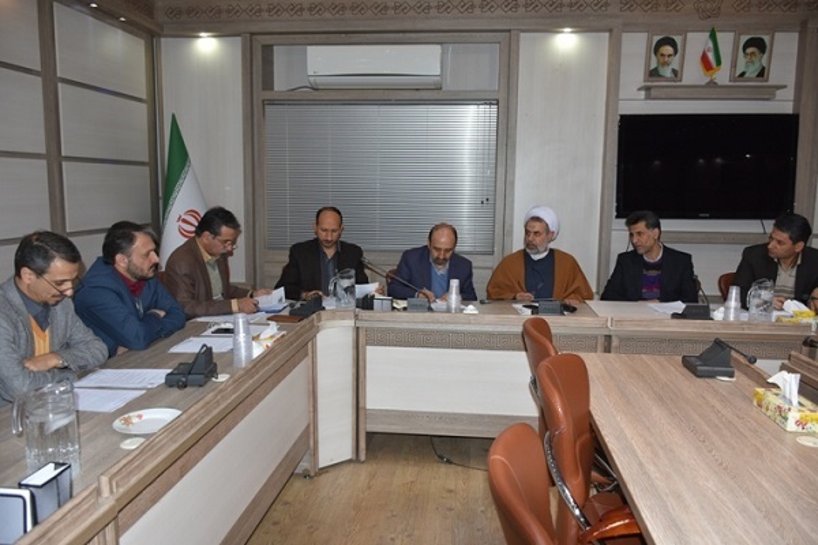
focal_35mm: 27
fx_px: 613
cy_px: 272
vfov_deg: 47.9
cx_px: 409
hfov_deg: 67.4
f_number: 4
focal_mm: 18
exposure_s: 1/60
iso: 400
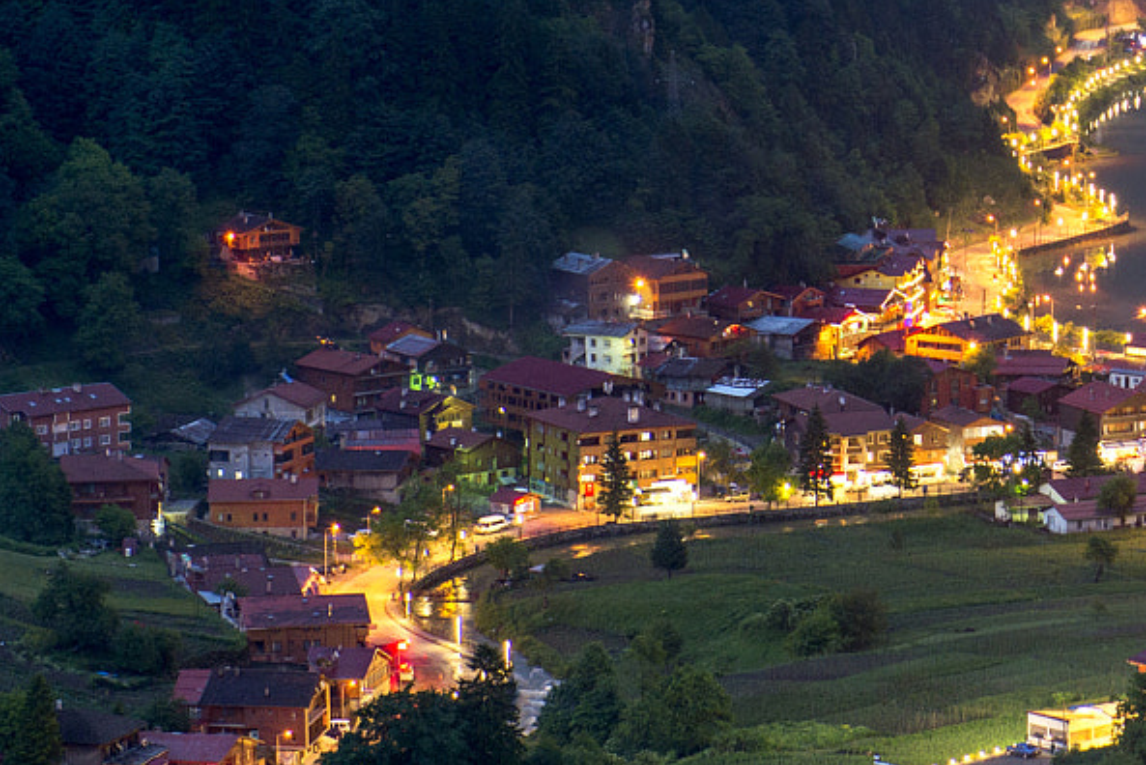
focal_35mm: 189
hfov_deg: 10.8
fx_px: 6019
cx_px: 1206
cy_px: 39
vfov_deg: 7.3
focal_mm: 70
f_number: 4
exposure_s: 1/1.25
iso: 320
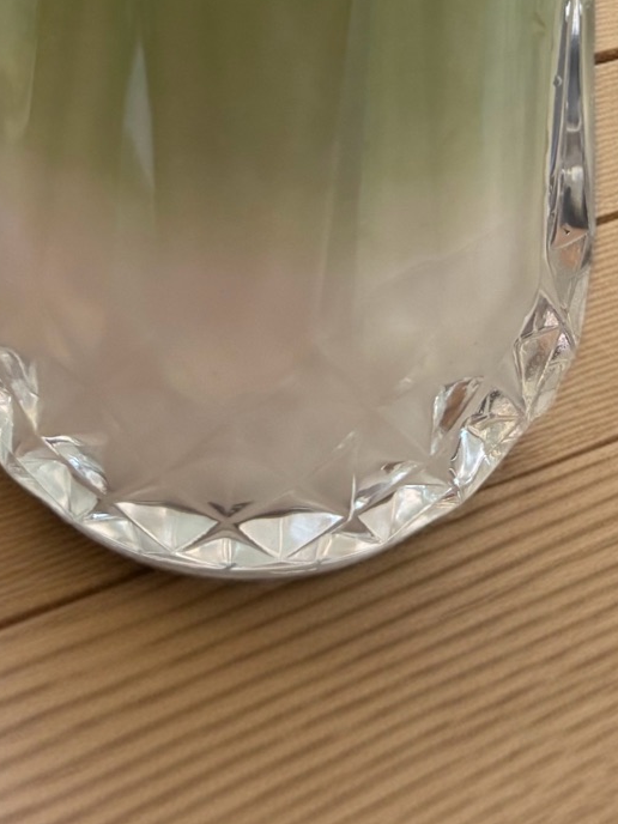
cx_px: 220
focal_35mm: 68
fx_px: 1619
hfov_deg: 21.6
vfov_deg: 25.1
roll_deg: -3.3
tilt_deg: -15.9
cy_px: -214
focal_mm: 5.96
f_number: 1.6
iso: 500
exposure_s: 1/60
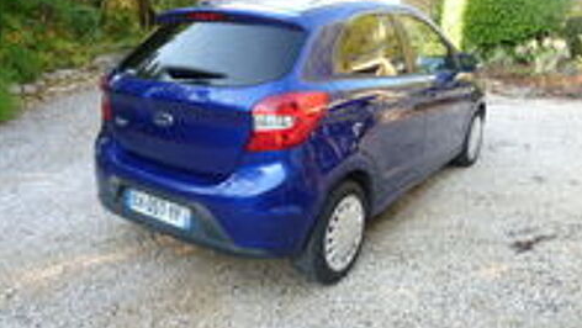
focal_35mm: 31
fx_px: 479
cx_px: 293
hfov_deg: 62.6
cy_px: 176
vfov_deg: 37.8
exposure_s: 1/50
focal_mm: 5
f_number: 2.8
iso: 80
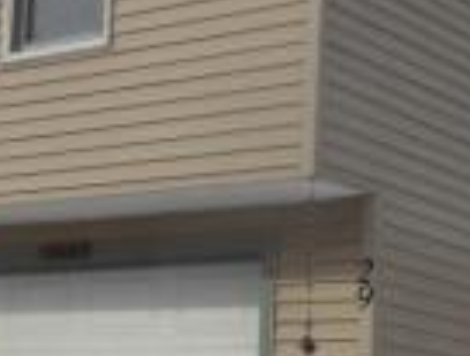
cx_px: 73
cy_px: 287
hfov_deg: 16.3
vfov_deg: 12.5
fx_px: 1621
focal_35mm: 119
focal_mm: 5
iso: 80
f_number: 3.7
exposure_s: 1/1250
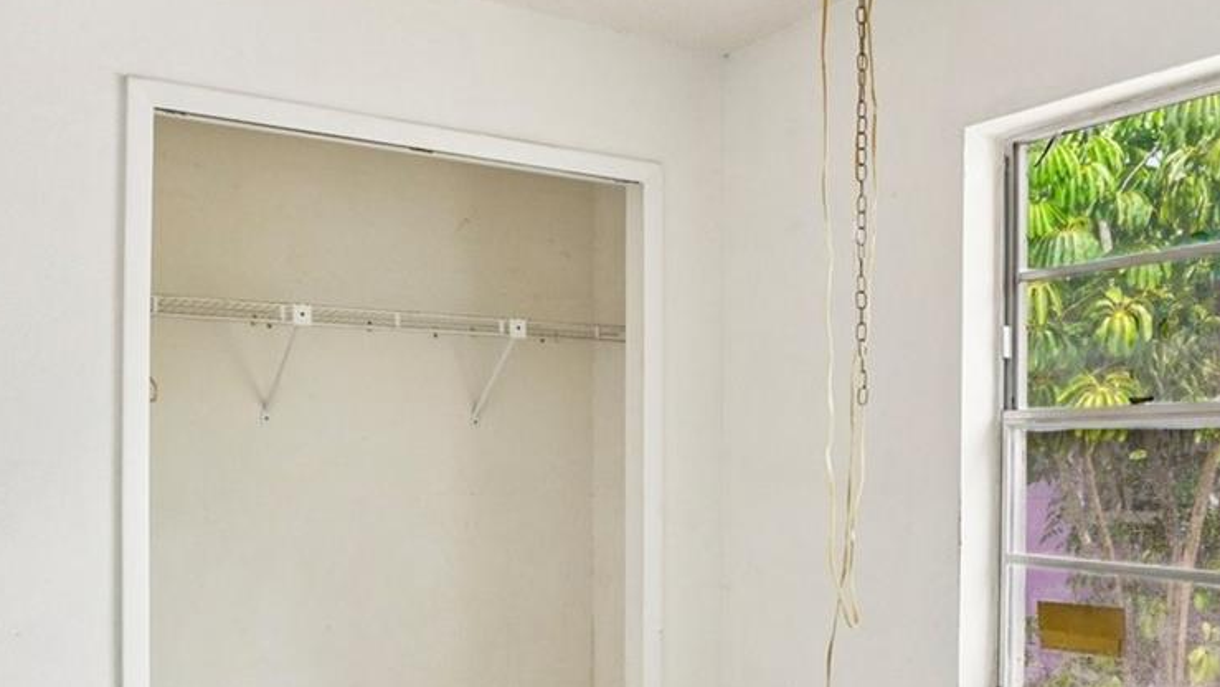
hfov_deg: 57.8
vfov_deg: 34.1
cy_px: 490
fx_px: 1100
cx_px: 692
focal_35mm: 34
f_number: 8
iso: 160
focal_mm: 10
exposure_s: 1/30
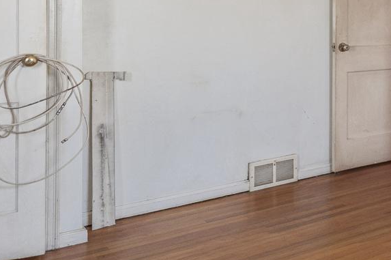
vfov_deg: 26.2
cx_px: 466
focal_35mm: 50
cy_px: 33
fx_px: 543
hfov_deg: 32.8
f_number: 2.8
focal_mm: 14
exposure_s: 1/125
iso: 800
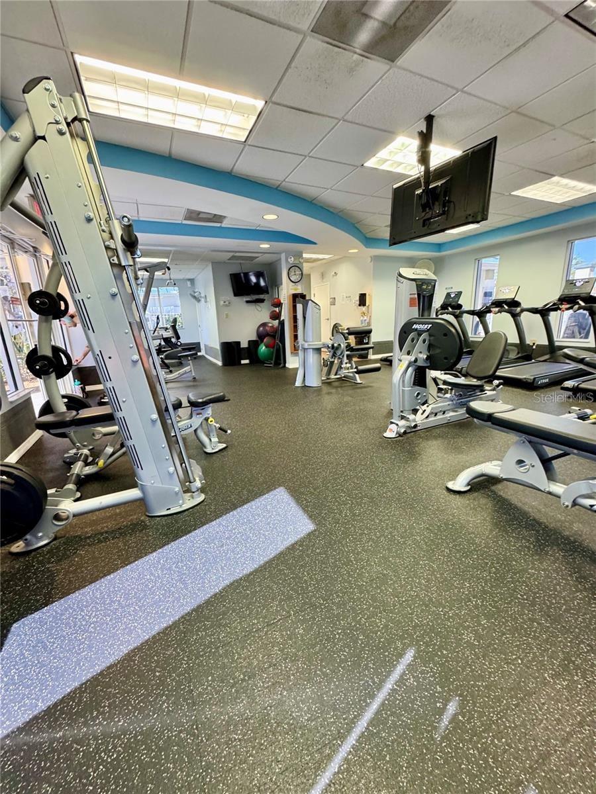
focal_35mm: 14
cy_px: 397
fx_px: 321
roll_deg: +2.6
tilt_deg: -13.5
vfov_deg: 102.1
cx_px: 298
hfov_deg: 85.7
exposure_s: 1/60
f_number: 2.2
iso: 320
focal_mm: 2.22
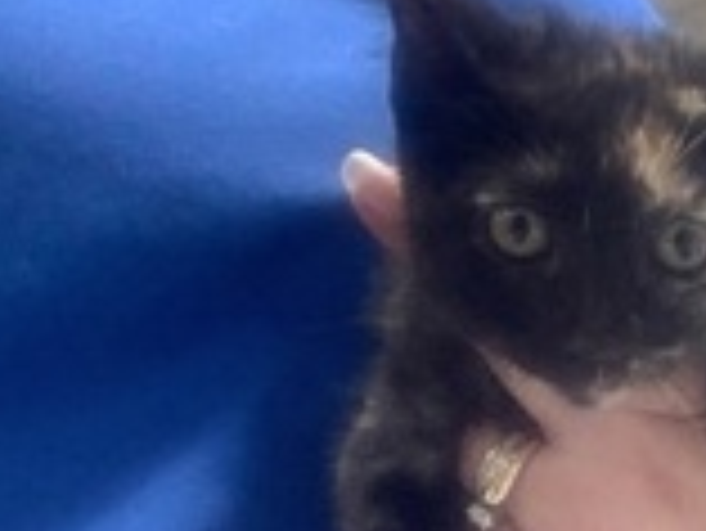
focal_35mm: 83
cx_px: 688
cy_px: 520
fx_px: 1694
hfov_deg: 22.7
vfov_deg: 17.4
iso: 320
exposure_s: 1/60
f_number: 2.4
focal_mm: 2.15
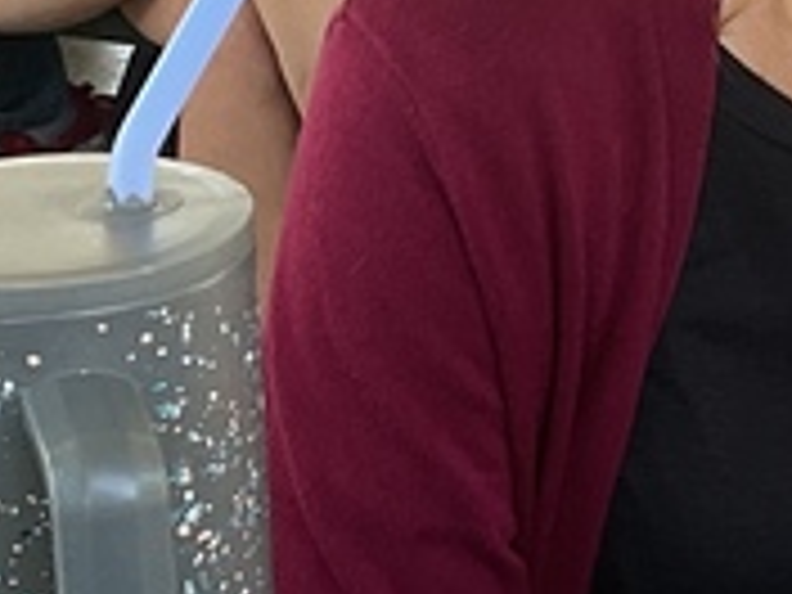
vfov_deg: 9.0
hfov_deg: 11.6
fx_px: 3775
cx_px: 1066
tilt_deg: -22.3
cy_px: 238
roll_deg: -0.5
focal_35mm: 165
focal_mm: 3
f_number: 1.8
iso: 32
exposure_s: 1/100
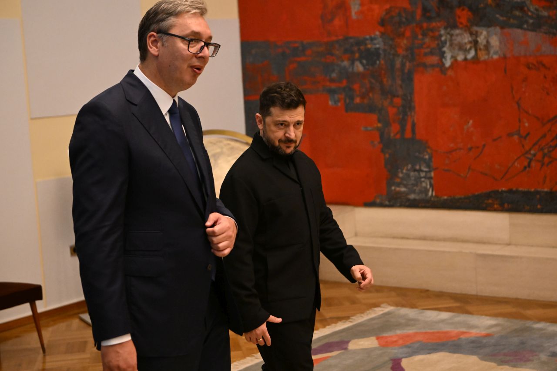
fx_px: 1083
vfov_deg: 19.5
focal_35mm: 70
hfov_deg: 28.8
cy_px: 186
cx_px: 278
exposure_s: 1/500
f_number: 4
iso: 6400
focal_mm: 70
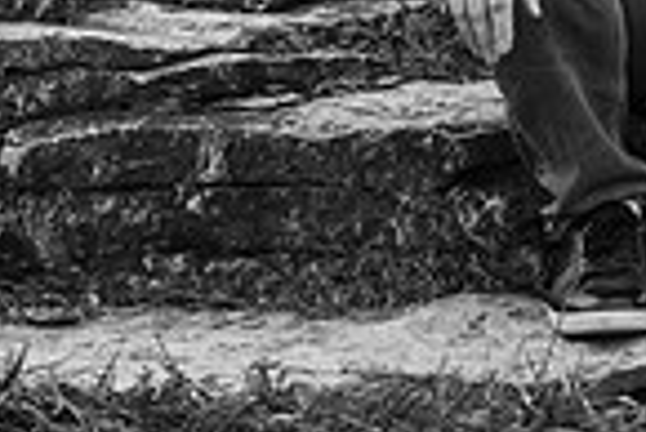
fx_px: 6754
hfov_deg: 5.5
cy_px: -68
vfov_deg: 3.7
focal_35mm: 376
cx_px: 784
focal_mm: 85
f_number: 3.5
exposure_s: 1/640
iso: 640
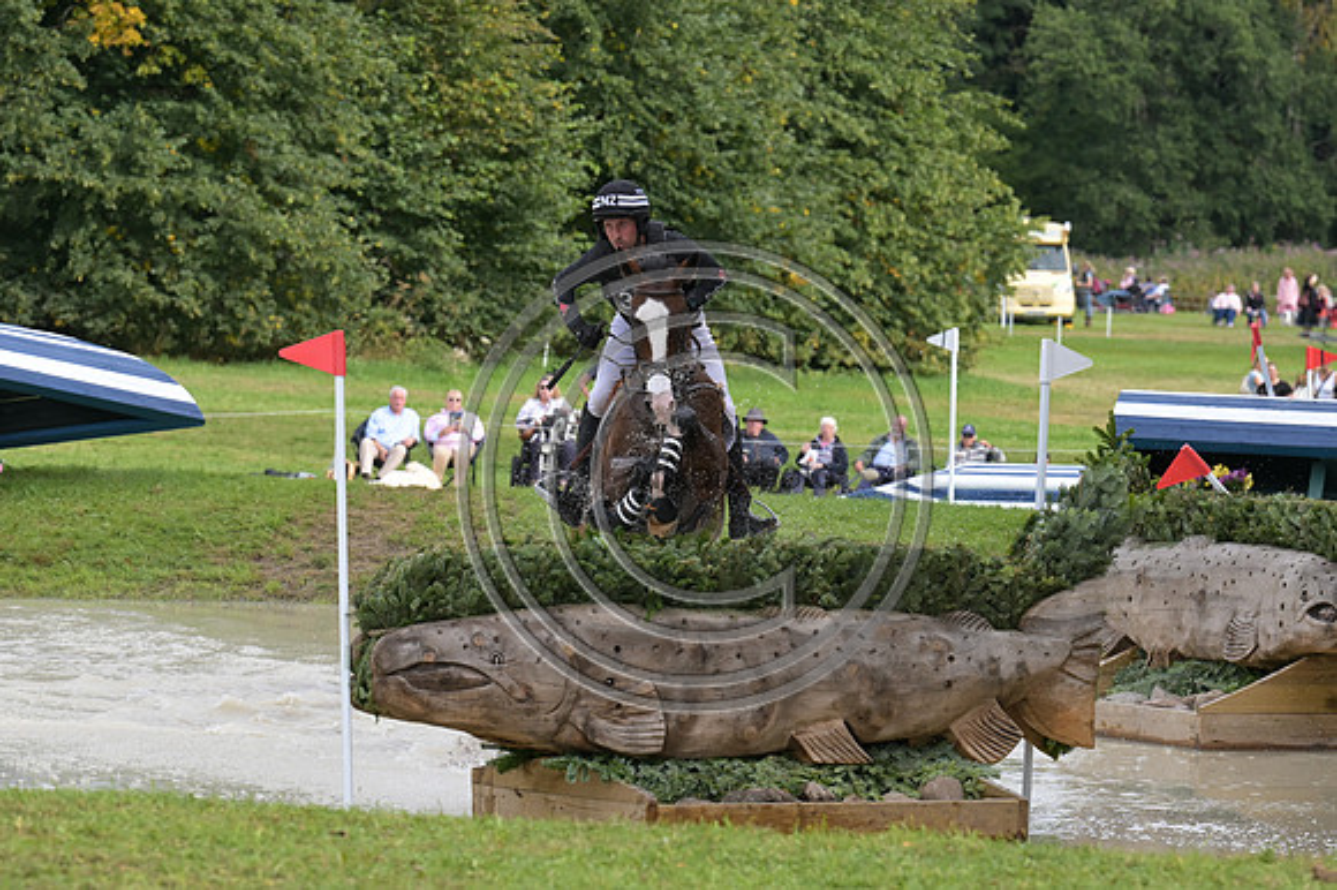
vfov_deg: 5.7
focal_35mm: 240
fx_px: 8908
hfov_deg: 8.6
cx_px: 668
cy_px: 445
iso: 720
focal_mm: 160
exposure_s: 1/1250
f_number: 5.6
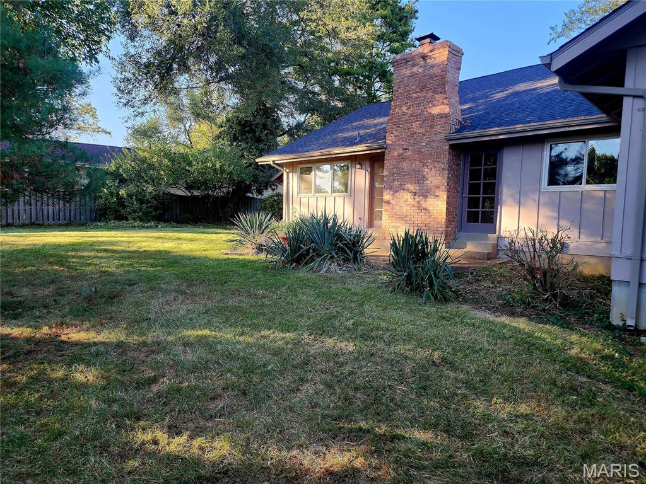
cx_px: 323
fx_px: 429
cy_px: 242
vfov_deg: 58.9
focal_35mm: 23
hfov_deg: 73.9
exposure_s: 1/182
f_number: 1.8
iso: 40
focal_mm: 6.4
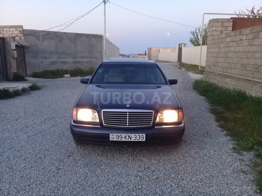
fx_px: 235
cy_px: 98
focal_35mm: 31
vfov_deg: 45.4
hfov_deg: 58.4
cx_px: 131
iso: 125
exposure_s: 1/33
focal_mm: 3.3
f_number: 2.2
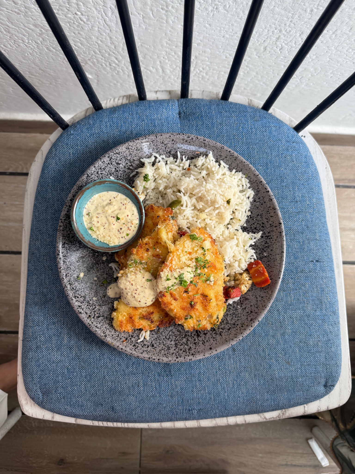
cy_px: 237
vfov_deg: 71.6
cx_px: 178
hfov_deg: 56.8
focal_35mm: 24
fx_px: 328
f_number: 1.78
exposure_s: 1/499
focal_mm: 6.76
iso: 100
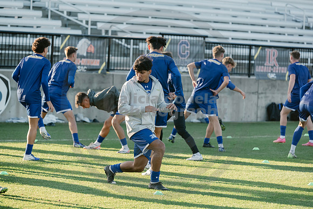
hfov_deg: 12.4
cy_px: 104
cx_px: 156
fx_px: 1435
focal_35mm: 165
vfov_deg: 8.3
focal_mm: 165
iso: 1250
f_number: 4.5
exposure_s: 1/2000
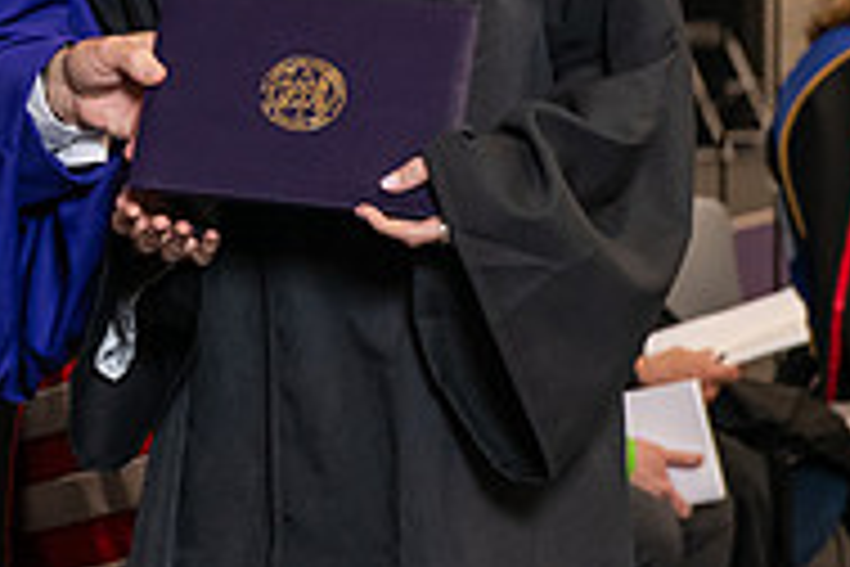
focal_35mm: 203
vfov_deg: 6.7
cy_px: -151
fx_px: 4793
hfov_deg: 10.0
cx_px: -225
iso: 1600
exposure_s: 1/125
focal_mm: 66
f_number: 5
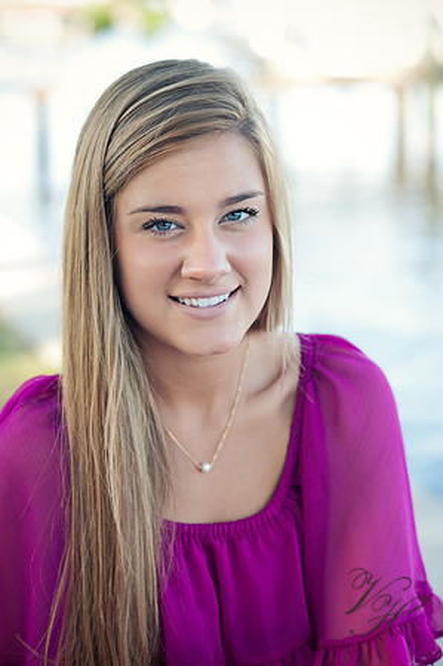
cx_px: 222
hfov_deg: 16.0
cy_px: 333
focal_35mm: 85
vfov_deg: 23.9
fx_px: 1572
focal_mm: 85
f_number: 4
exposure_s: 1/250
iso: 250
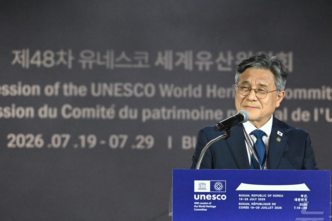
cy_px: 103
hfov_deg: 7.9
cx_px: 206
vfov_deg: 5.2
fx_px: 2416
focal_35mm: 262
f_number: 8
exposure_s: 1/250
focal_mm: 210
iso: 12800
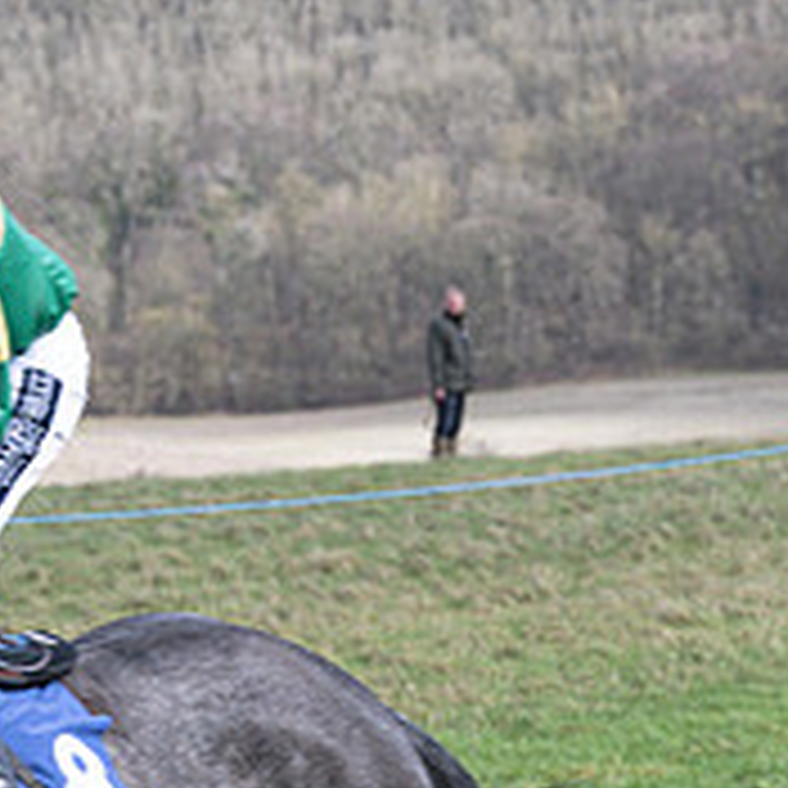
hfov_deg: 5.7
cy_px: 501
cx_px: 284
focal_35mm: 308
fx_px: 7932
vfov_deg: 5.7
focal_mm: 79
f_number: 5
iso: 400
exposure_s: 1/800
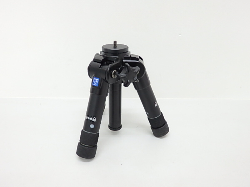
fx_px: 217
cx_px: 125
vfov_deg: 46.8
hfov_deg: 60.0
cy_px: 94
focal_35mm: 30
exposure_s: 1/30
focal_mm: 5.5
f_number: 3.3
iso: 250
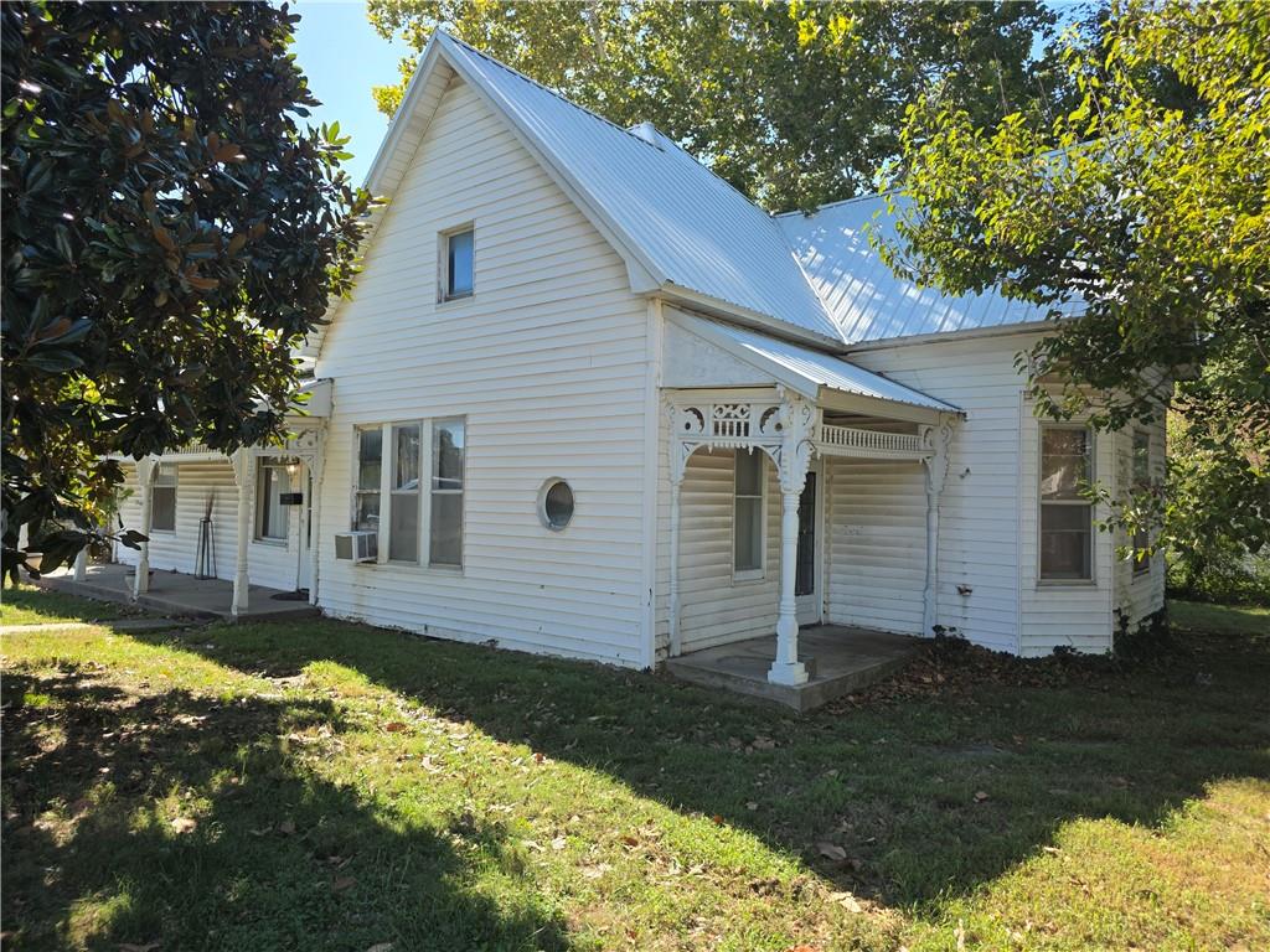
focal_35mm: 23
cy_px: 476
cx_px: 635
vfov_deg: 58.9
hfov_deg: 73.9
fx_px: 844
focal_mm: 6.3
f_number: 1.7
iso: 80
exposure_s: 1/1361
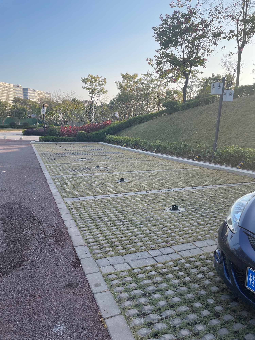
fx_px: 255
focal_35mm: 26
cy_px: 170
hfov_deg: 53.1
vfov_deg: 67.3
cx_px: 128
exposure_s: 1/1159
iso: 32
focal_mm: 4.2
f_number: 1.6
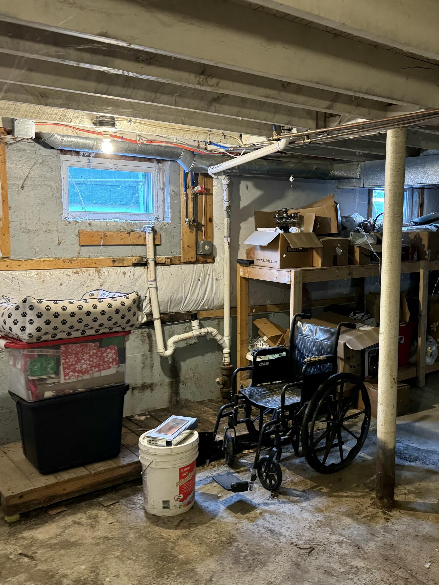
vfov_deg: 55.4
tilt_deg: -7.3
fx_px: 558
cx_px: 298
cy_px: 290
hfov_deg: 42.3
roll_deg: -1.3
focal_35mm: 33
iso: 640
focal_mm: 6.76
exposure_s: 1/40
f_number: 1.78
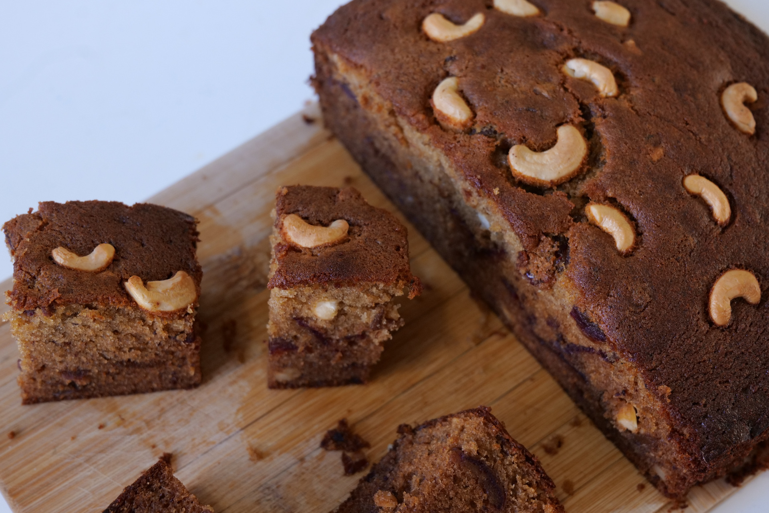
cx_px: 384
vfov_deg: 22.6
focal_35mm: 60
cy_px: 256
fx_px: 1282
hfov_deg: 33.4
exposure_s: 1/60
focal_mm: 60
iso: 3200
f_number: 7.1
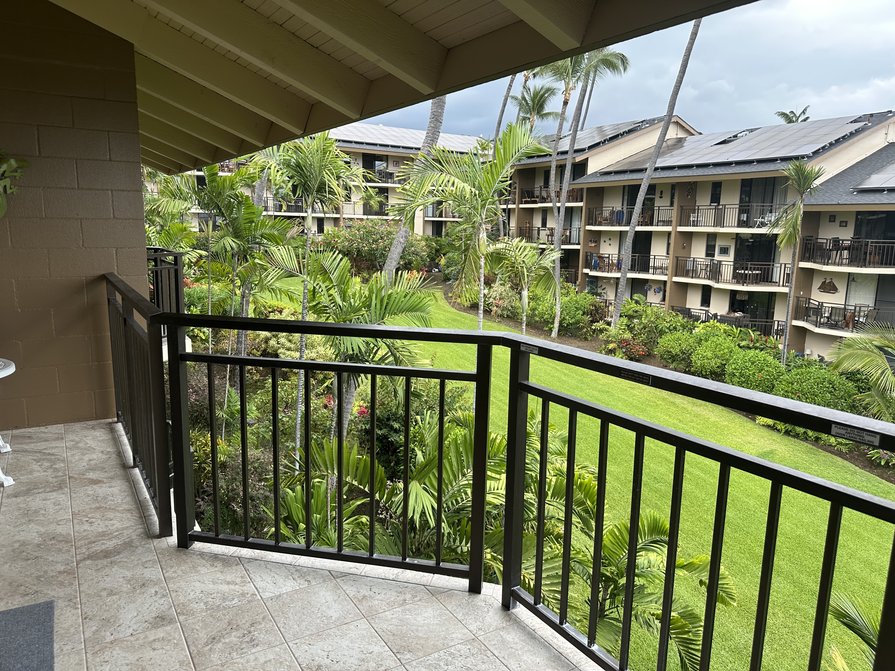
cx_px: 448
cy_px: 336
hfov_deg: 71.6
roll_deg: -1.3
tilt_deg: -10.1
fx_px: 621
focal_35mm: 24
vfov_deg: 56.8
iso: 80
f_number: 1.78
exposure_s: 1/797
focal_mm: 6.86
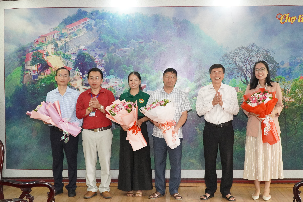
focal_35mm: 46
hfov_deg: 42.7
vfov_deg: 29.2
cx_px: 163
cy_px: 109
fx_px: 387
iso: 3200
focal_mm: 26
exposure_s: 1/160
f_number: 4
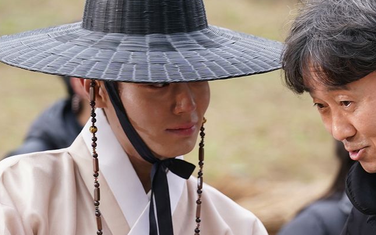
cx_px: 314
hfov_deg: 8.0
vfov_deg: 5.0
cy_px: 229
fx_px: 2684
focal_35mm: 262
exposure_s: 1/320
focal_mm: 138
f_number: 5
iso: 400
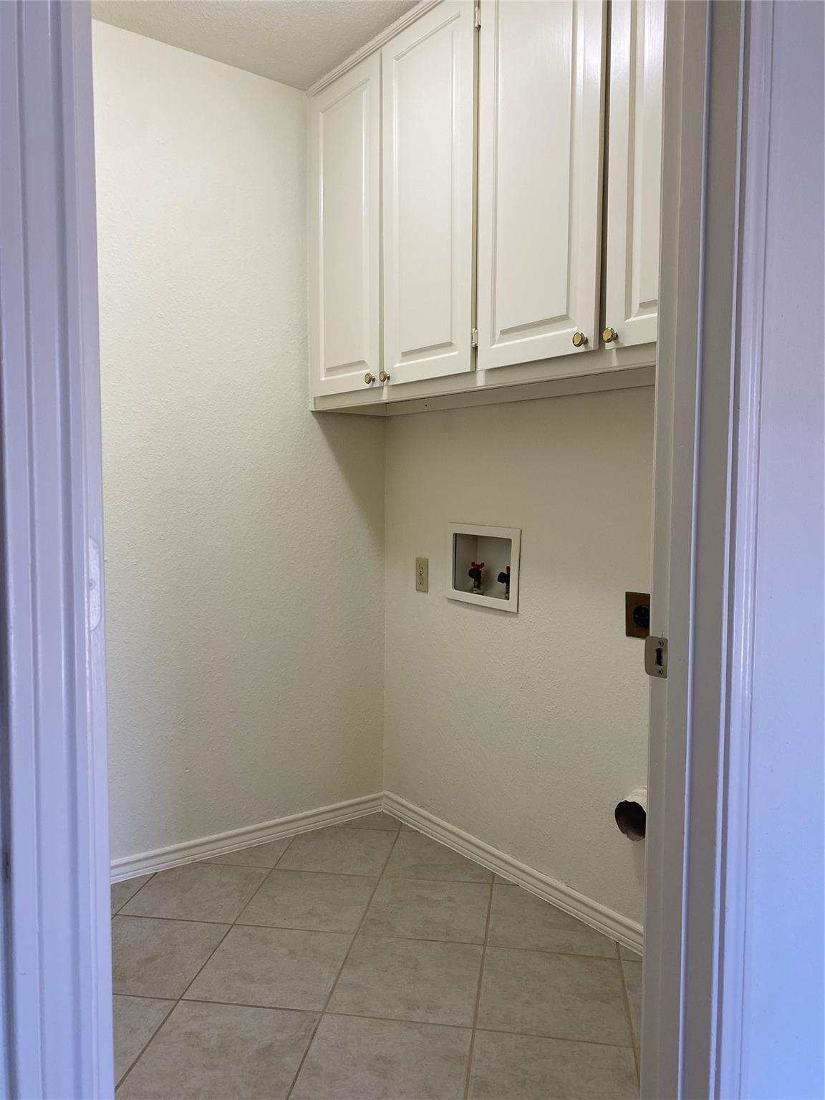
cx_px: 412
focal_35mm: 26
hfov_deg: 53.1
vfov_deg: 67.3
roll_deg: -1.1
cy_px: 550
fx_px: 826
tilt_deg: -3.1
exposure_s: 1/120
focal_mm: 4.25
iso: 64
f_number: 1.8
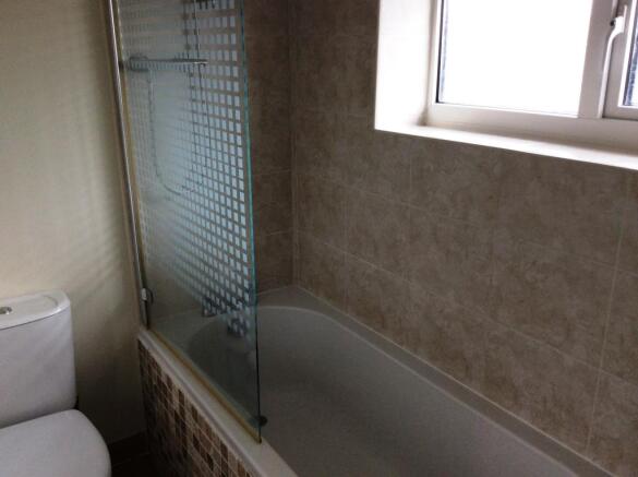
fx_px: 607
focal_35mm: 33
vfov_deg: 42.8
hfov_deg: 55.4
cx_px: 319
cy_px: 238
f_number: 2.4
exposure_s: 1/40
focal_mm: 3.3
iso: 40
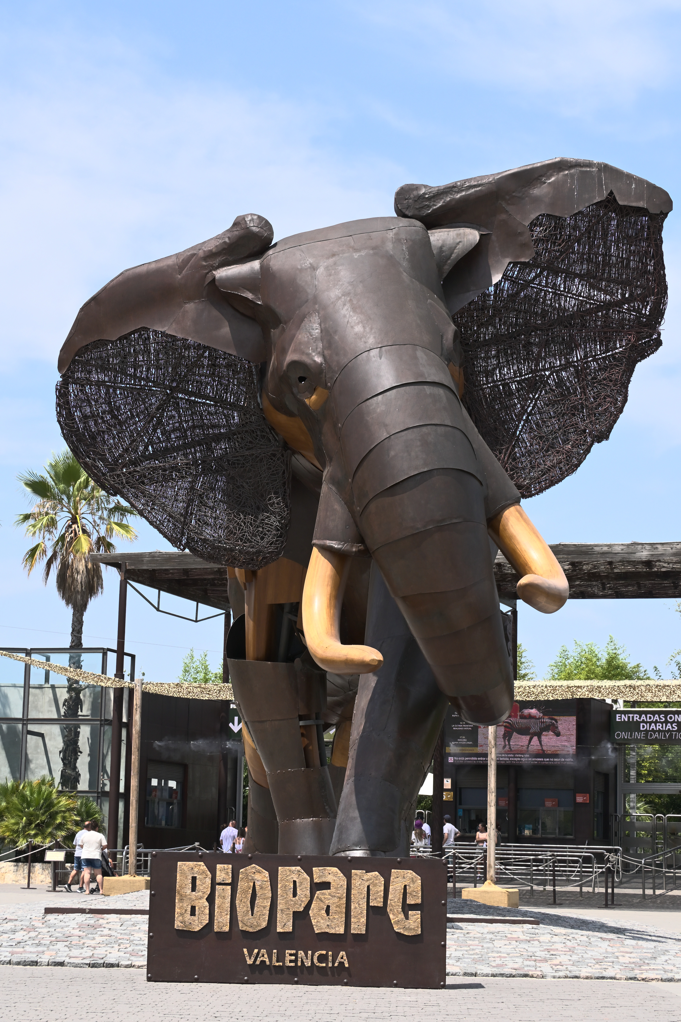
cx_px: 340
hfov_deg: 18.2
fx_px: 2128
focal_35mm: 75
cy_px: 511
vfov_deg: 27.0
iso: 400
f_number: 10
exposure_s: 1/400
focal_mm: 50
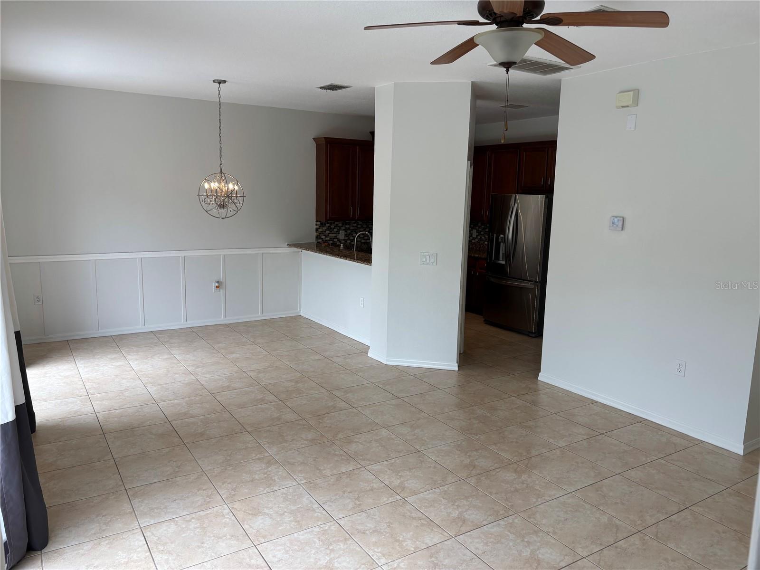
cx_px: 380
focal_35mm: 26
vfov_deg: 53.1
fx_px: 571
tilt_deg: -9.1
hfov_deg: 67.3
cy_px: 285
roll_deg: -1.1
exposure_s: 1/185
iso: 40
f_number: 1.6
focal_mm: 5.96
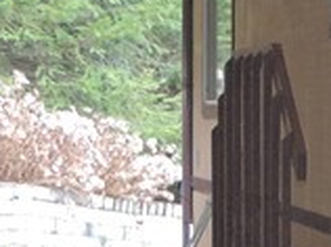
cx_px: 446
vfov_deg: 6.5
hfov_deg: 8.6
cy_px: 207
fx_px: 2167
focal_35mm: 227
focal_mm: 6.2
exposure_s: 1/50
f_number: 3.3
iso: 400
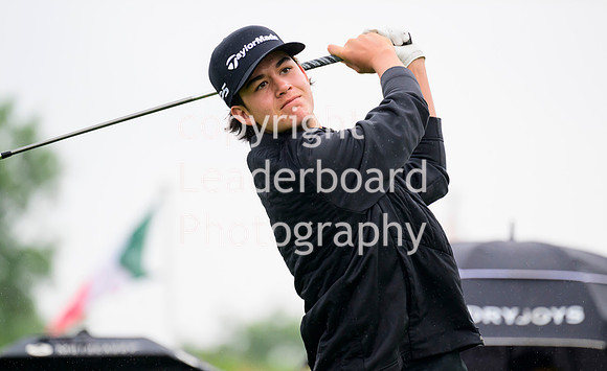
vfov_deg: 3.0
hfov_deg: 5.0
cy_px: 209
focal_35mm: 425
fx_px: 6988
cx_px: 315
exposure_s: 1/1600
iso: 1600
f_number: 6.3
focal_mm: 400
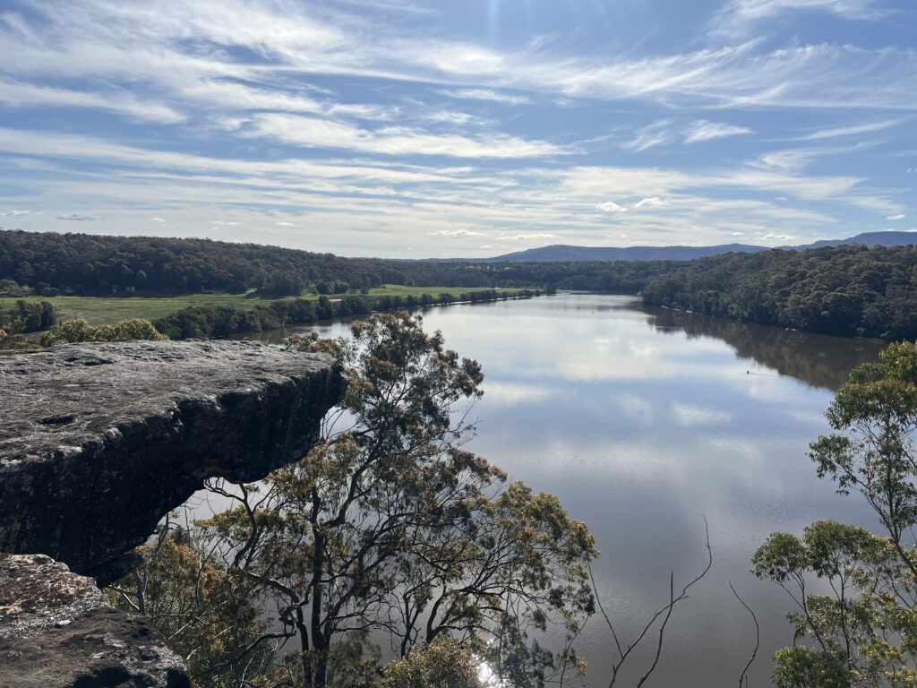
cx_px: 458
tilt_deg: -6.2
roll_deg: -1.8
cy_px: 344
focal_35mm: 26
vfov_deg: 53.1
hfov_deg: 67.3
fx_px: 689
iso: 50
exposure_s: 1/11364
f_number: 1.5
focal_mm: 5.7
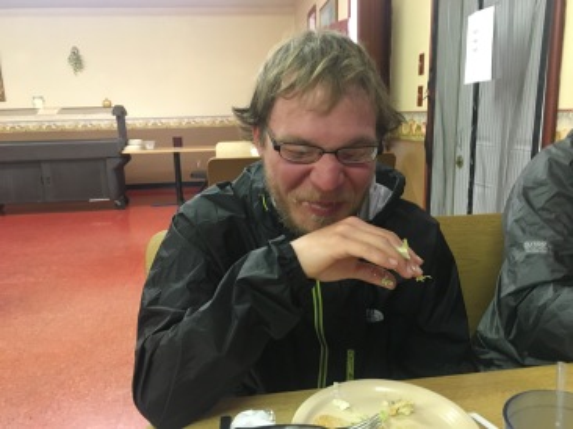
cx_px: 286
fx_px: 480
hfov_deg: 61.7
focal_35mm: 29
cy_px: 214
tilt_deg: -11.7
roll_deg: +1.1
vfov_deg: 48.2
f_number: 2.2
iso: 200
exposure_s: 1/15
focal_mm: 4.15
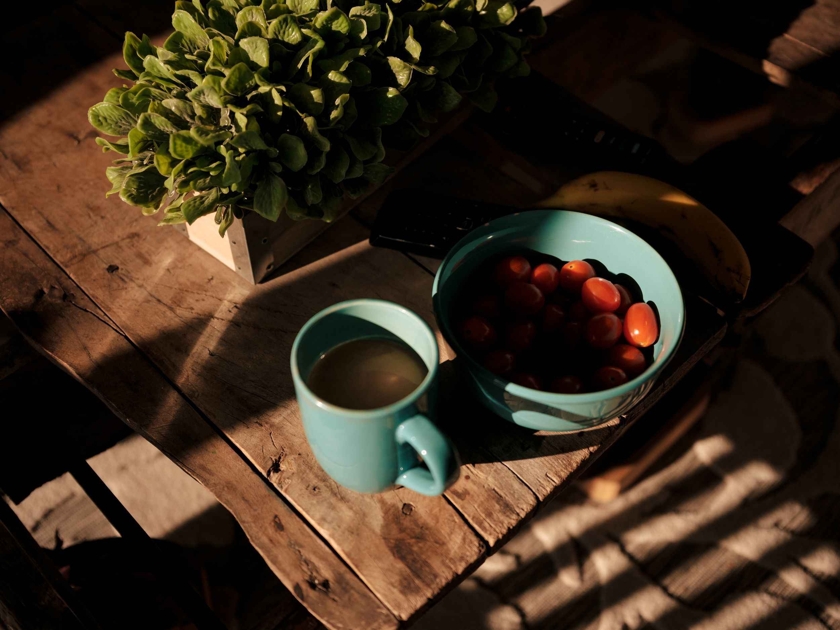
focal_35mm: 40
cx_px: 420
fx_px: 971
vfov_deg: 36.0
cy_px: 315
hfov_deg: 46.8
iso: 800
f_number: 3.5
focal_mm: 50
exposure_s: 1/5000
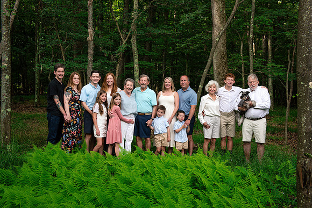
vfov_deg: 33.4
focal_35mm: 40
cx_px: 156
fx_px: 347
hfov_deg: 48.4
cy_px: 104
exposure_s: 1/320
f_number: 7.1
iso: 800
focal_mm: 40
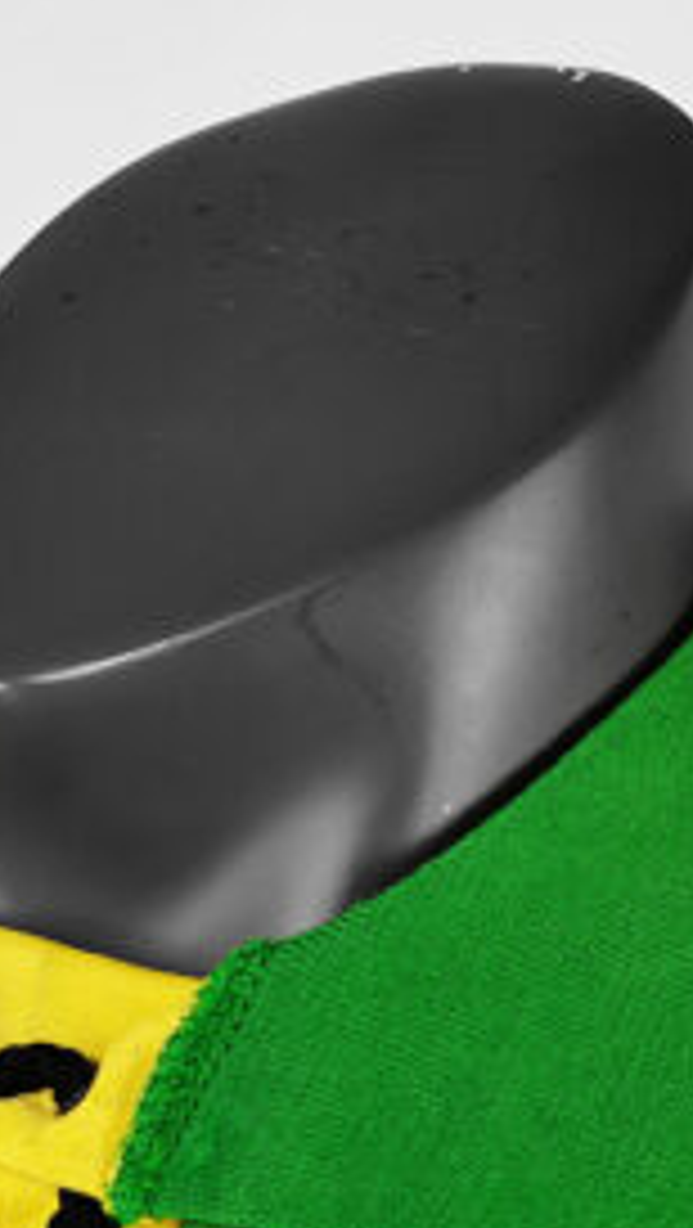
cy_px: 940
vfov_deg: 26.4
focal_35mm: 79
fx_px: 2575
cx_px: 72
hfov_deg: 15.2
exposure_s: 1/50
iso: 125
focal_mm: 5.58
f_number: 1.8
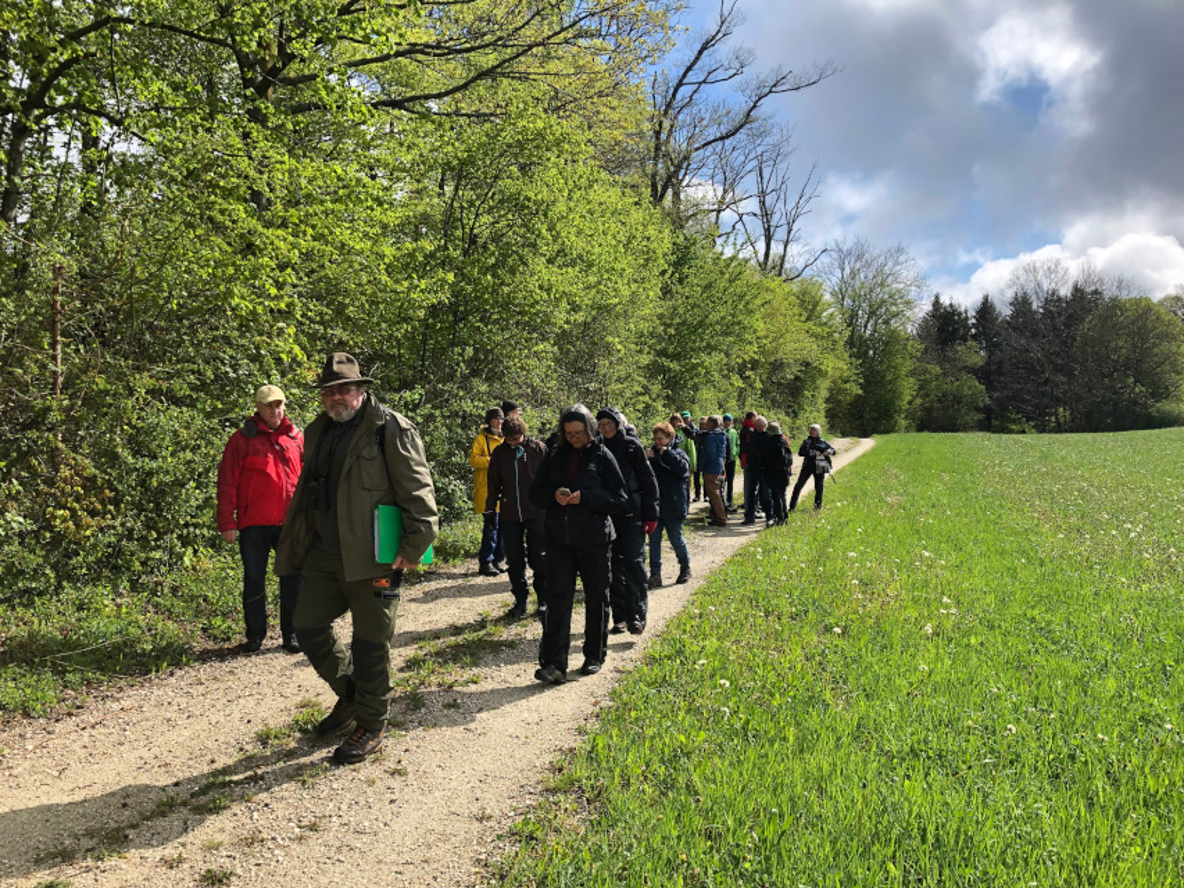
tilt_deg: +1.6
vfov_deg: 49.8
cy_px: 444
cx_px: 592
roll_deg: +0.9
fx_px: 958
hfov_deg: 63.4
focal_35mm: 28
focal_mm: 3.99
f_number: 1.8
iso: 20
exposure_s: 1/1548
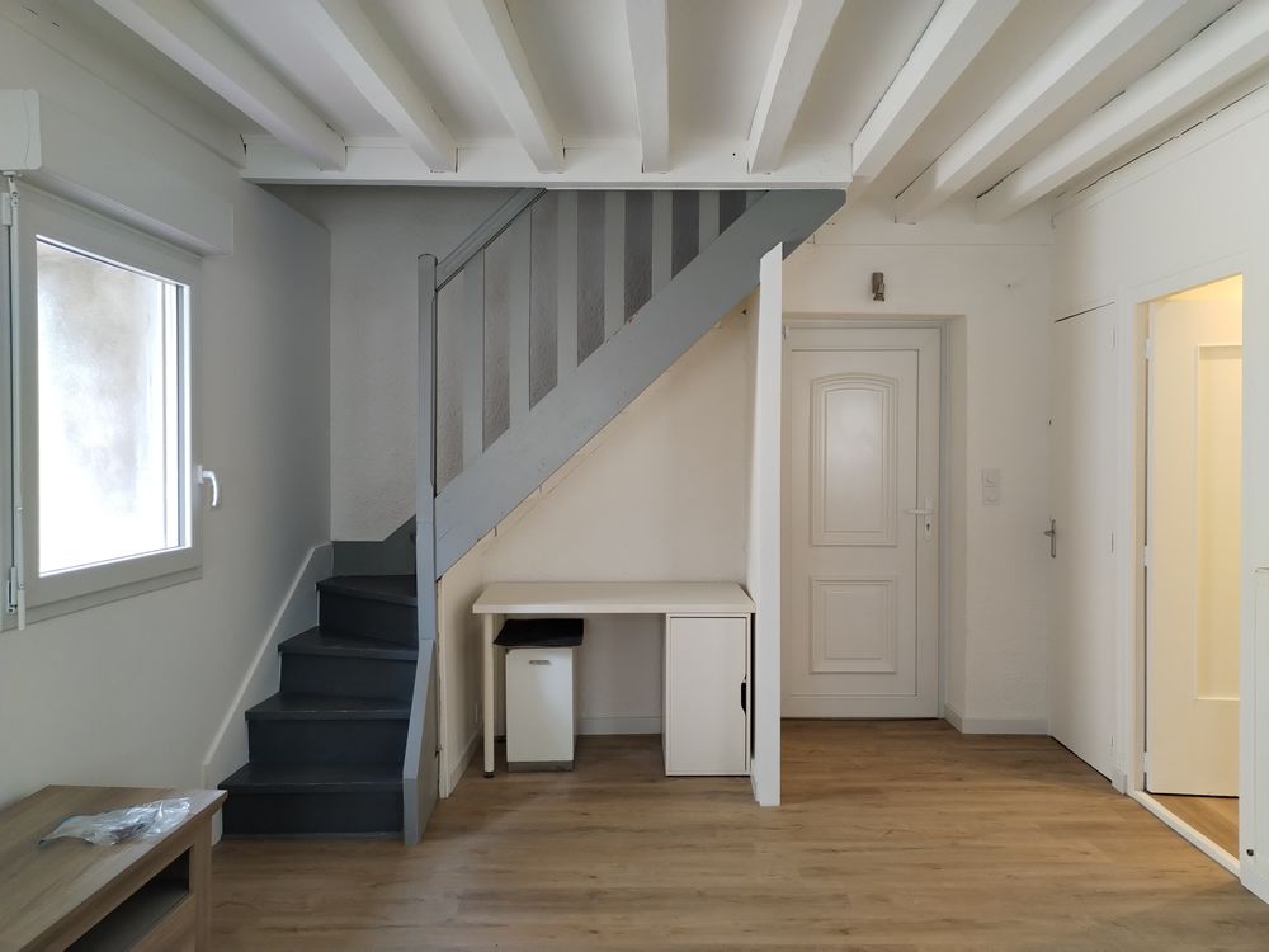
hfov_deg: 61.7
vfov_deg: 48.2
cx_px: 634
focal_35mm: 29
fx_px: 1063
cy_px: 476
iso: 269
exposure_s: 1/60
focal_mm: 4.75
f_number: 1.8
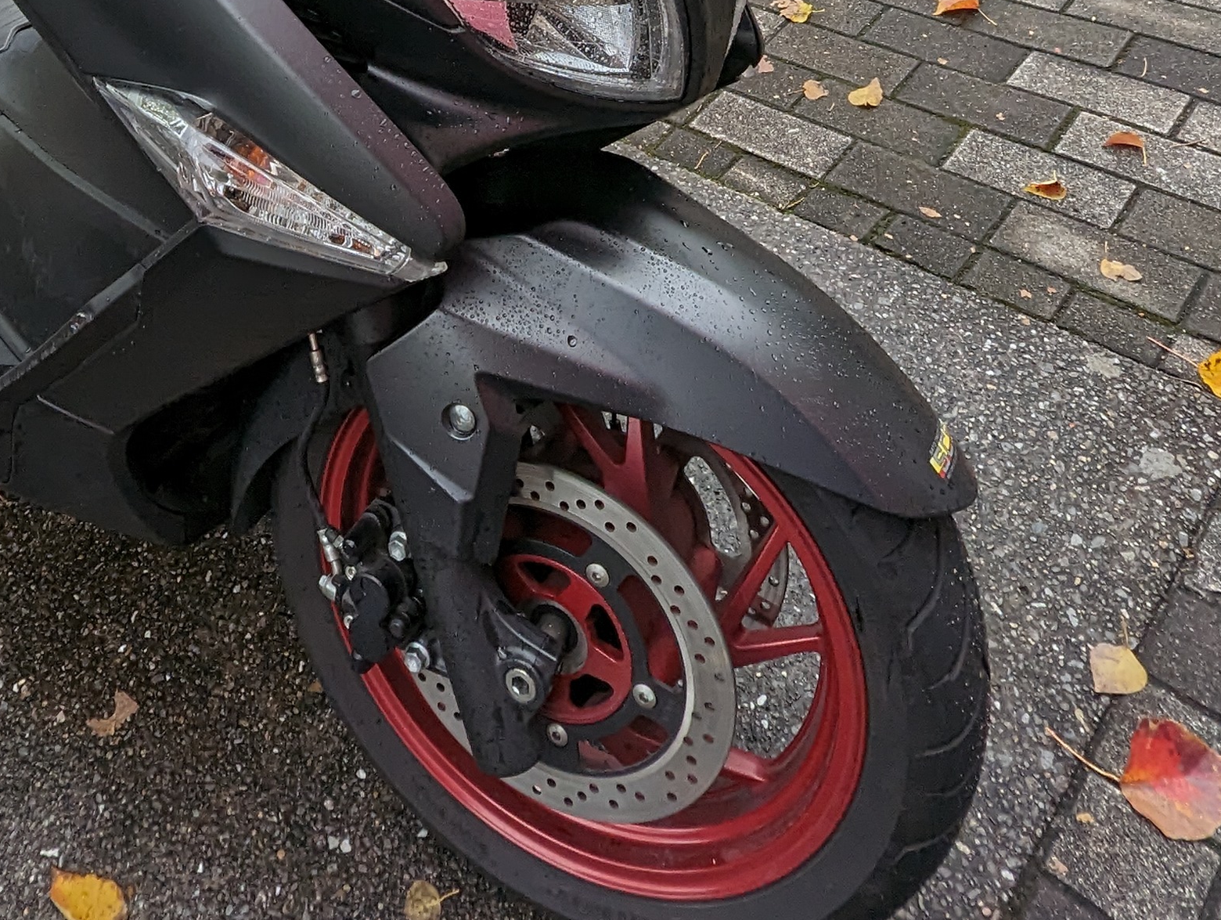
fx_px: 1201
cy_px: -161
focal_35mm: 34
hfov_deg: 51.8
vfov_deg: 34.4
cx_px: 323
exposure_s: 1/456
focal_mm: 1.95
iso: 39
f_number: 2.2
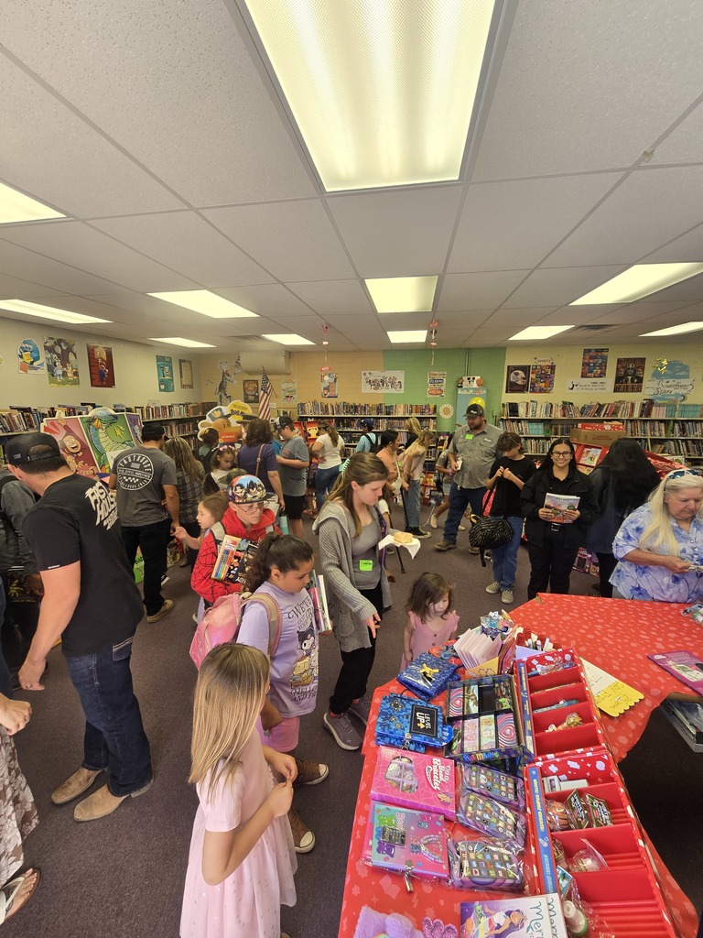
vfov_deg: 106.2
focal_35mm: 13
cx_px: 352
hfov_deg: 89.9
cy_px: 469
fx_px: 352
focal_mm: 2.2
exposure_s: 1/60
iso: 50
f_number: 2.2
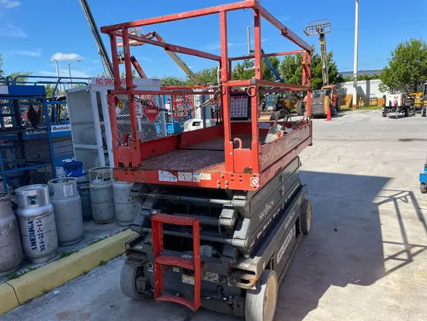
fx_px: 321
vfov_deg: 53.1
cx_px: 214
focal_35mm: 26
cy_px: 160
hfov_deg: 67.3
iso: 32
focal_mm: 4.2
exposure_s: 1/2257
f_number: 1.6
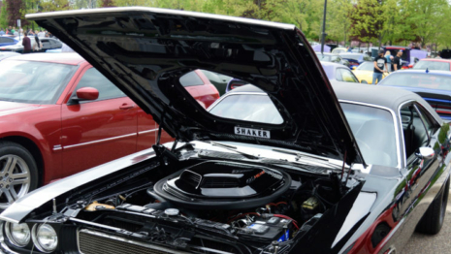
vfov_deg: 23.8
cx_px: 238
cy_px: 193
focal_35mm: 50
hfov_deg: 41.5
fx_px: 595
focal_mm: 23
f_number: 4.5
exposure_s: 1/1250
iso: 400
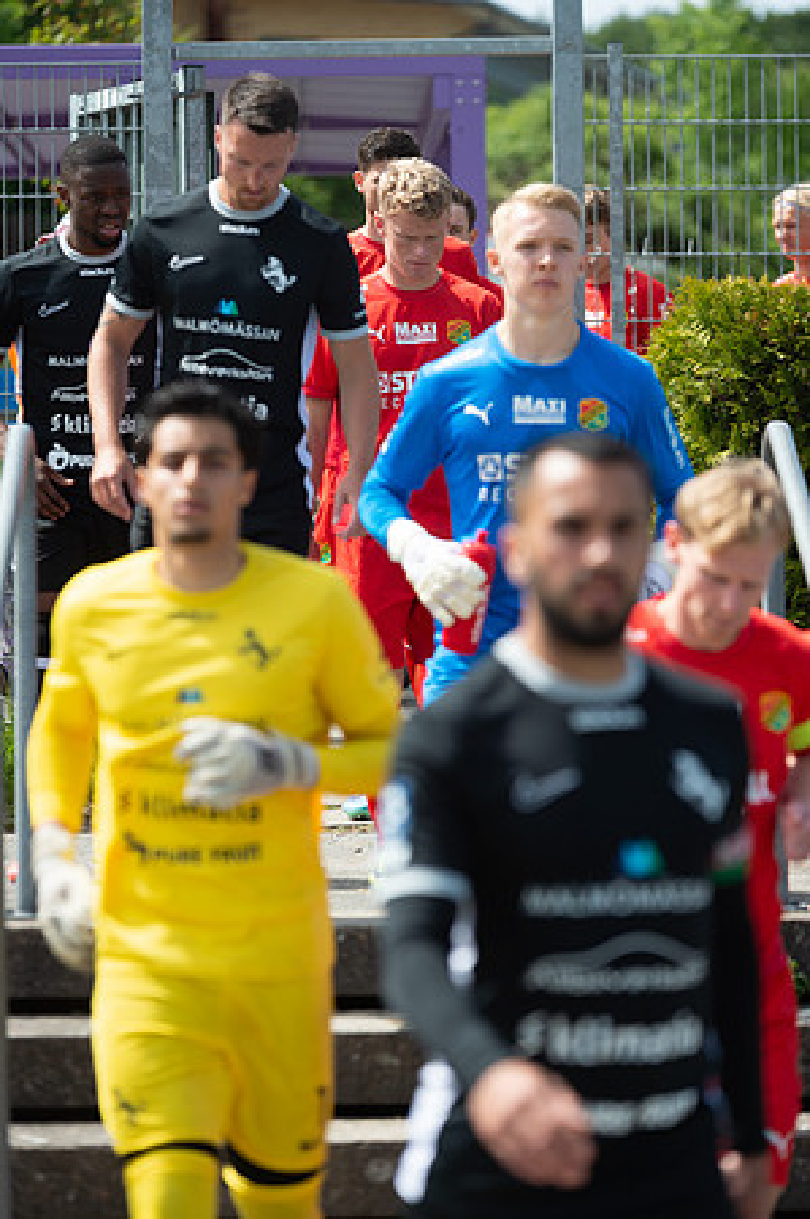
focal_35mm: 160
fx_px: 5412
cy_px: 610
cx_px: 405
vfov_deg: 12.9
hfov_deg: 8.6
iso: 180
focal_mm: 160
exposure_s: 1/1600
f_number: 4
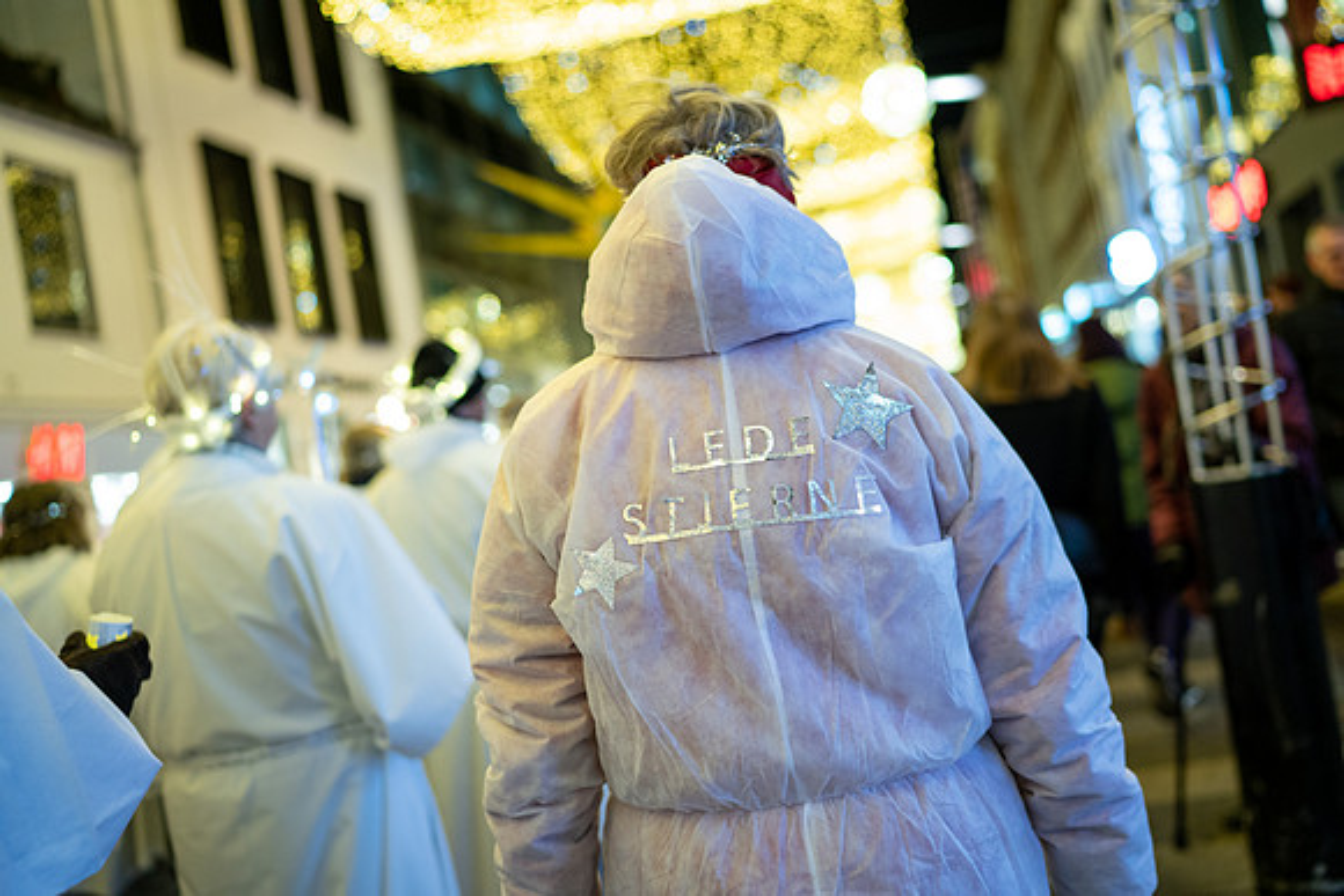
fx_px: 1307
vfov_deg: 37.9
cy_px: 448
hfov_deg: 54.4
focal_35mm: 35
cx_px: 672
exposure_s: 1/160
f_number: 1.6
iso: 1000
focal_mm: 35
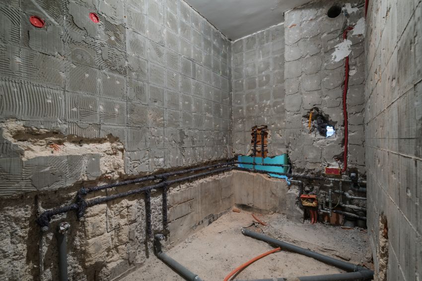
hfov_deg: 100.4
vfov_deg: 77.3
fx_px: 176
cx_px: 211
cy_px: 140
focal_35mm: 15
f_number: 9
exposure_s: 1/1.67
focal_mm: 15
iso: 320
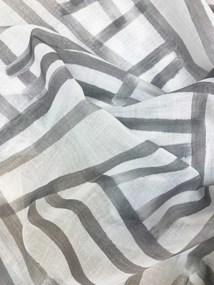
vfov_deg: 67.3
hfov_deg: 53.1
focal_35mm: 26
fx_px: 214
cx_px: 107
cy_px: 142
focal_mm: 4.25
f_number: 1.8
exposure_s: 1/100
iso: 50
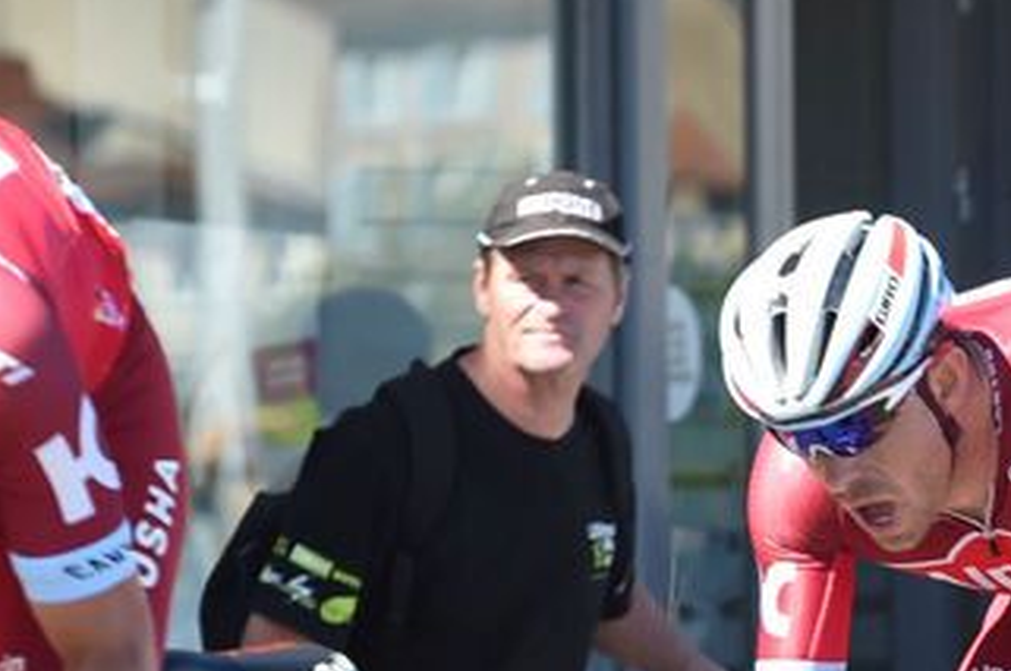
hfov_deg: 3.3
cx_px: 1128
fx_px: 17301
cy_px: 731
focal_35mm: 617
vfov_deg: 2.2
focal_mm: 165
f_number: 5.6
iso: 800
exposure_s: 1/1000
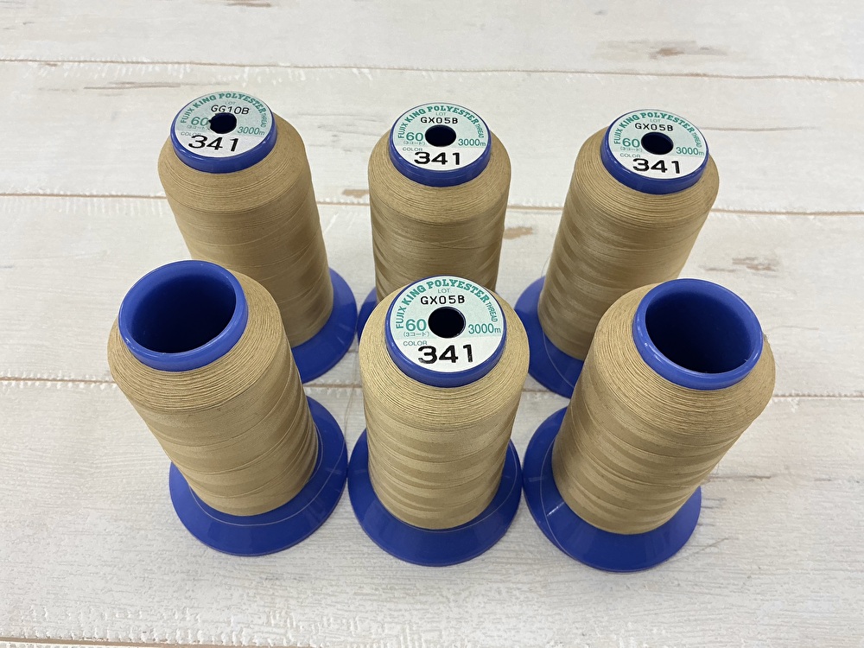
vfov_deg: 48.2
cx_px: 432
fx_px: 724
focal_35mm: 29
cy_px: 324
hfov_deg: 61.7
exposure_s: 1/60
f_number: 1.8
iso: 80
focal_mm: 3
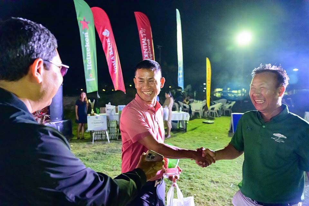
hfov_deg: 62.8
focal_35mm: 30
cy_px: 103
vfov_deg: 44.3
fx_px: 253
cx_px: 154
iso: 22800
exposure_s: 1/250
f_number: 4.5
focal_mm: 29.5
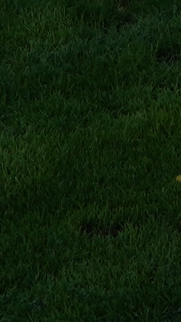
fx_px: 2562
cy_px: -609
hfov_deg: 3.8
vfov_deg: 6.6
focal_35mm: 300
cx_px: 768
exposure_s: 1/200
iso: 100
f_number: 8
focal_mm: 18
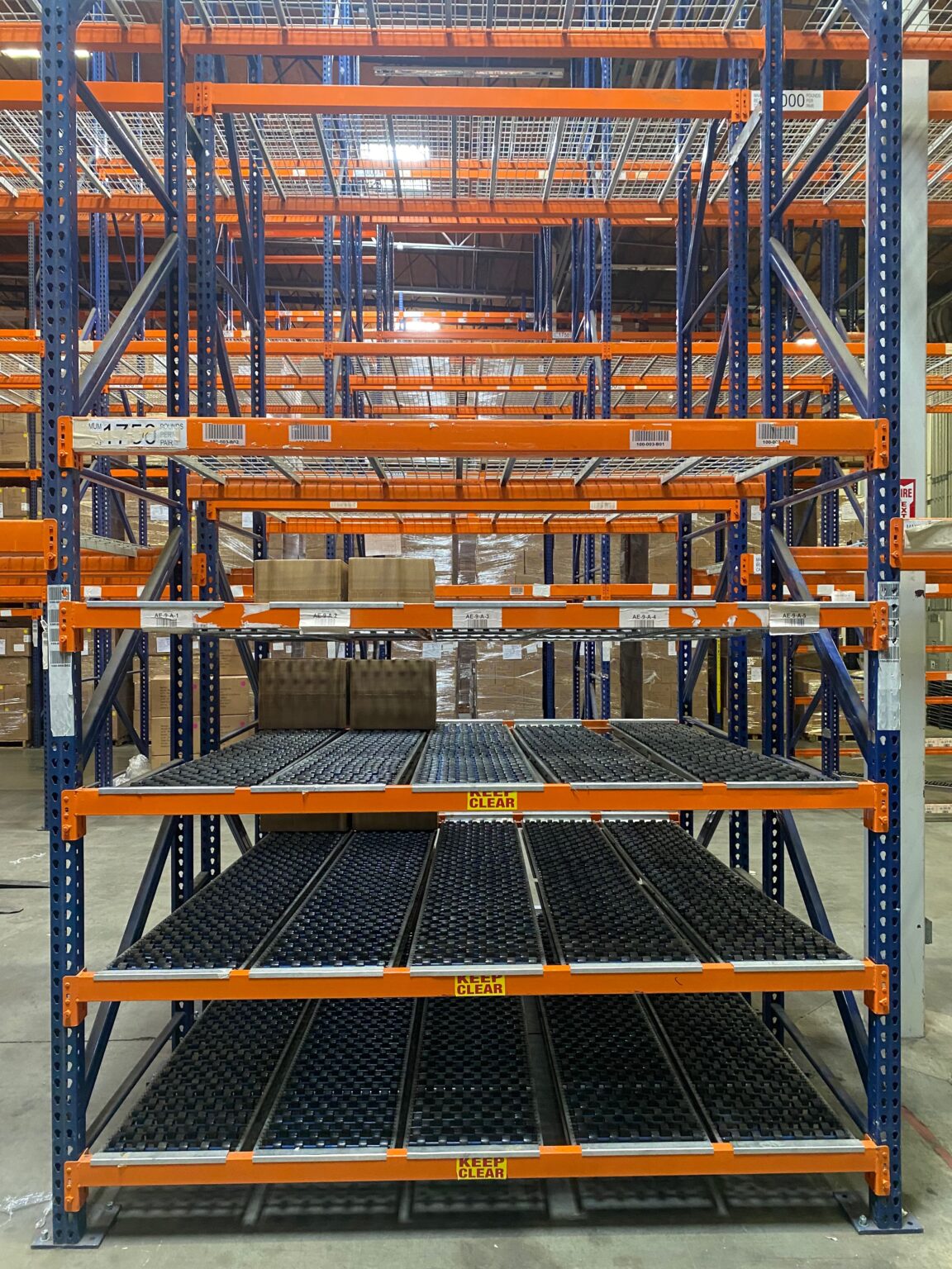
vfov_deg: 67.3
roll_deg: -0.2
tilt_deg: +0.6
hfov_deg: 53.1
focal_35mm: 26
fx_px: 953
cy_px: 634
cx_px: 476
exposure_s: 1/60
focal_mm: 4.25
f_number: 1.8
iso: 400
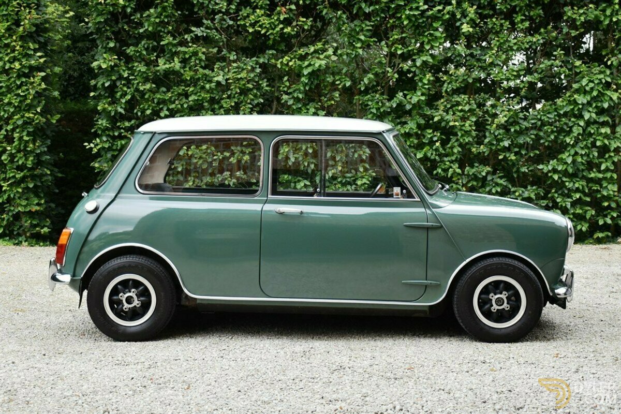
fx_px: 828
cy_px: 207
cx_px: 310
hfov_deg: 41.1
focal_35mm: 48
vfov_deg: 28.1
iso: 400
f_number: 4.2
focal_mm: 32
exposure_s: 1/250
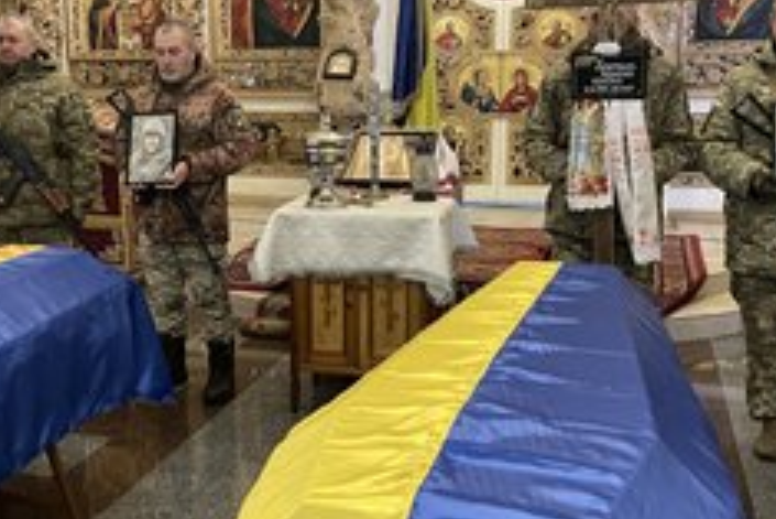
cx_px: 320
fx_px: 992
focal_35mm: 46
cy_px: 251
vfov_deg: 29.3
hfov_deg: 42.6
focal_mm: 4.2
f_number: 1.6
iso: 500
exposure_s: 1/33
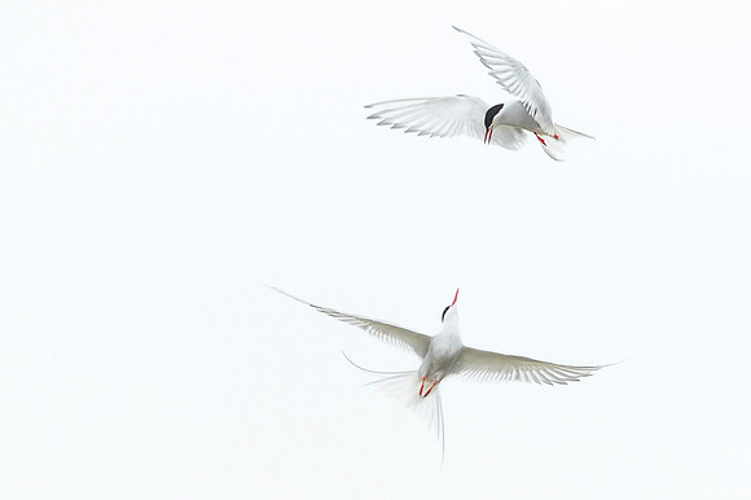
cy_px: 373
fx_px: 15554
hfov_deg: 2.8
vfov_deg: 1.8
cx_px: 392
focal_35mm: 746
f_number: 4
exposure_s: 1/1600
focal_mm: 500
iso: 1600
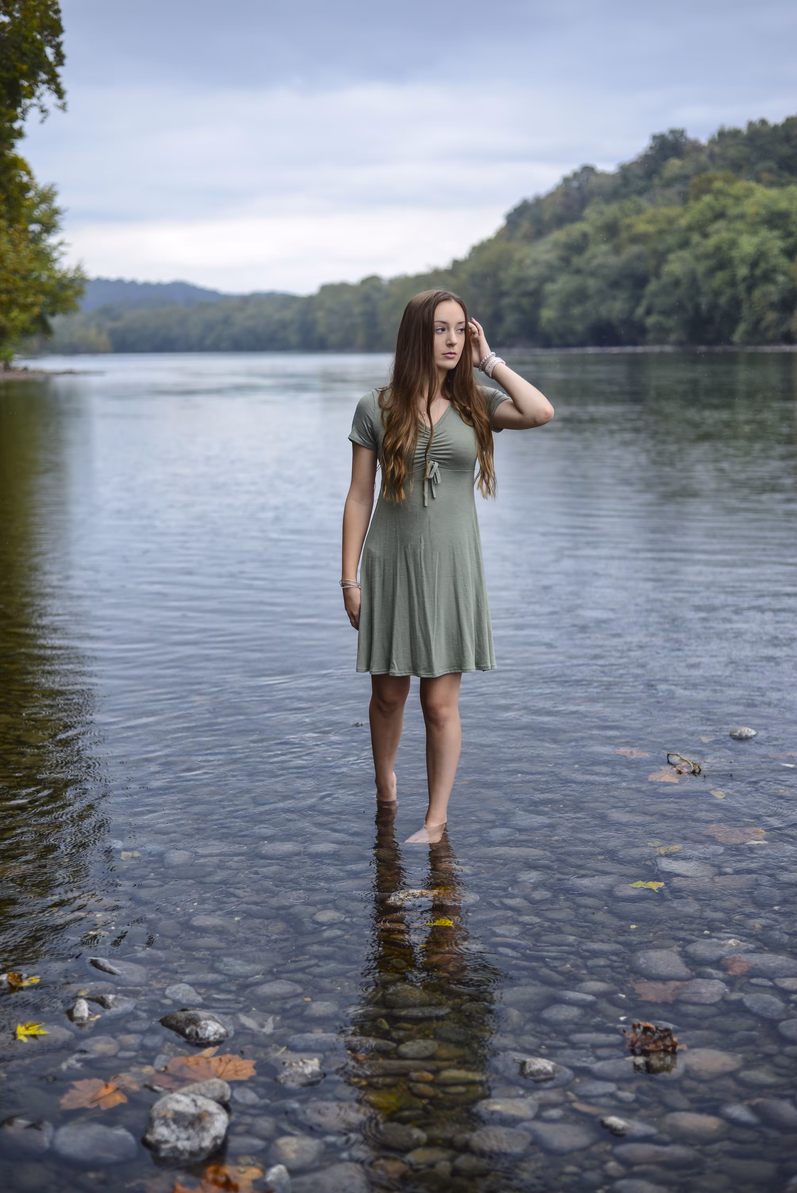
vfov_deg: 39.6
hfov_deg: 27.0
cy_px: 596
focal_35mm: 50
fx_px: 1659
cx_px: 398
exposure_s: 1/1250
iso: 160
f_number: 2.8
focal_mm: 50
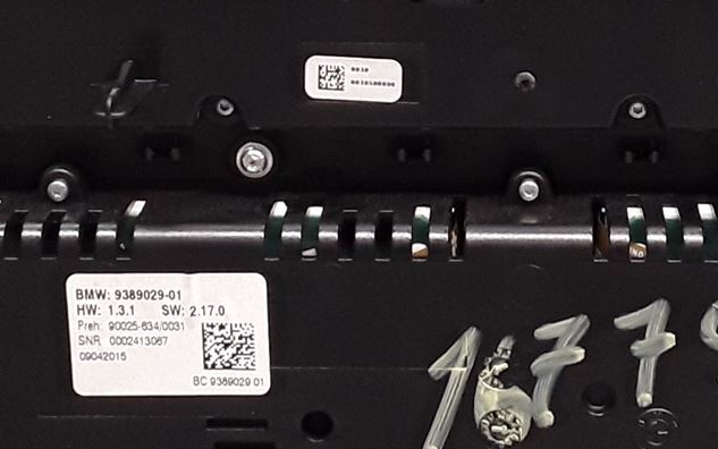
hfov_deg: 21.5
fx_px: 1879
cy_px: 149
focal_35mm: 96
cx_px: 499
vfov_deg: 13.6
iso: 100
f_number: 1.9
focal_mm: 2.91
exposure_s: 1/100
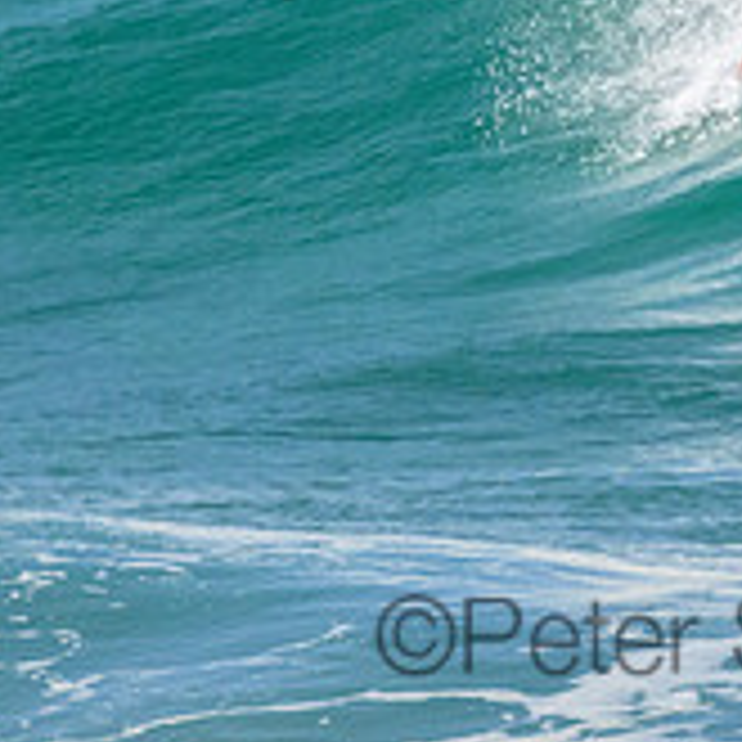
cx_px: 724
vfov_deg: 0.7
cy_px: -110
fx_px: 57936
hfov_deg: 0.7
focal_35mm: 2389
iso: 3600
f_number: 11
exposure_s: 1/1600
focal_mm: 800
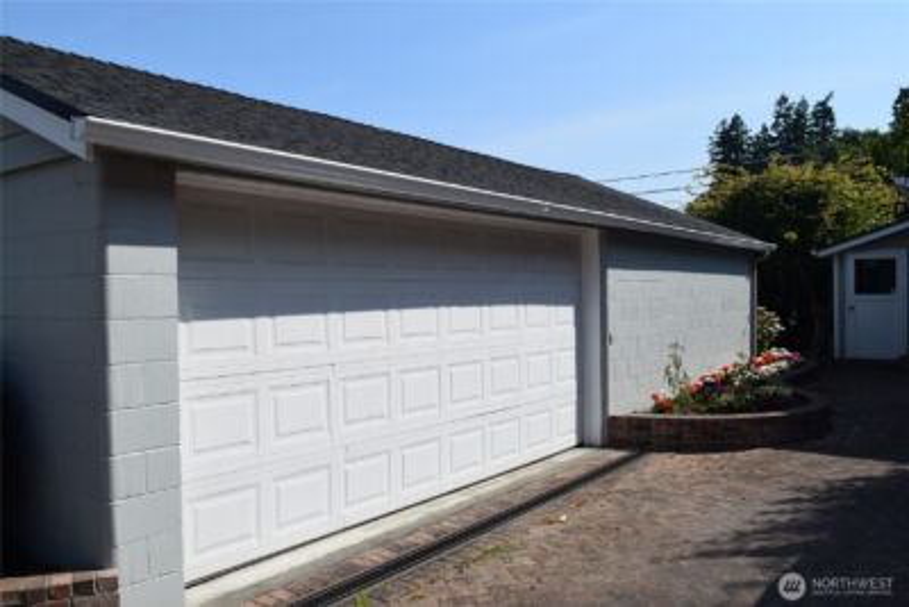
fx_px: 796
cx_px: 454
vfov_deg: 41.7
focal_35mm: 32
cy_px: 304
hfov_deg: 59.5
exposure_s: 1/400
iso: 200
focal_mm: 21
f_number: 10
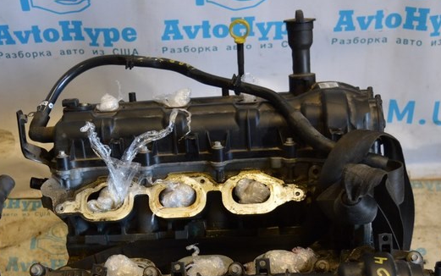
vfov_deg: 19.6
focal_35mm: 66
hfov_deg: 30.9
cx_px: 165
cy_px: 211
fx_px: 793
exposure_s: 1/60
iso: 450
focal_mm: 22
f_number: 3.8
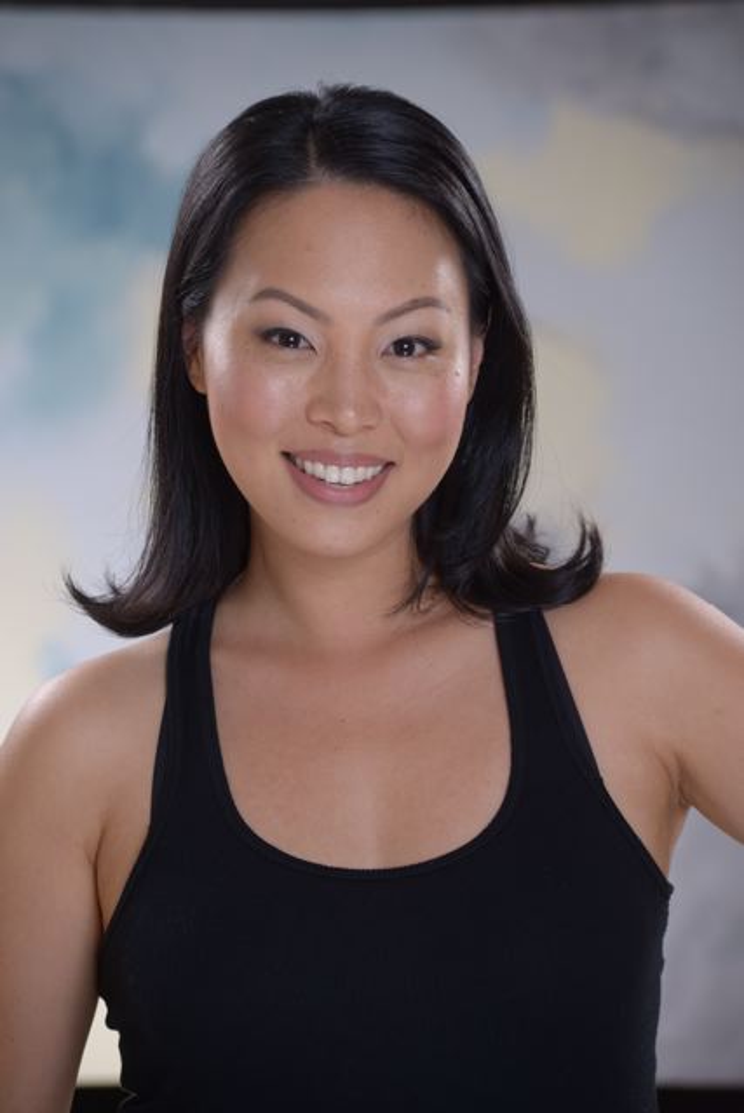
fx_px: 4642
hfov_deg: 9.2
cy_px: 556
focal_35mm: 150
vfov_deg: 13.7
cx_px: 372
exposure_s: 1/160
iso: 100
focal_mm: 150
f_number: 8
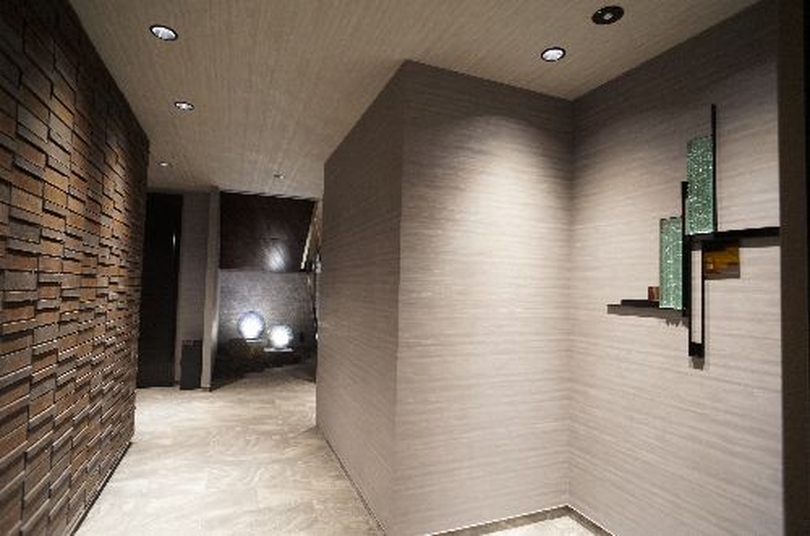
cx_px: 405
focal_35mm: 24
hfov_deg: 73.9
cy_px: 268
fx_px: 539
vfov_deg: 52.9
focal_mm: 16
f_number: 2.8
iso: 1600
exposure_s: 1/13
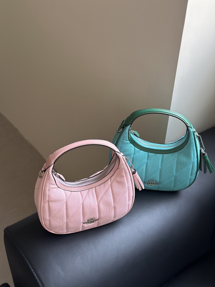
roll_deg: -1.7
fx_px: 398
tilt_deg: -39.3
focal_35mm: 48
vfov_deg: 39.7
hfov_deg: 30.3
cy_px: 144
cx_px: 108
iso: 100
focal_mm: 6.86
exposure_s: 1/121
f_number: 1.78
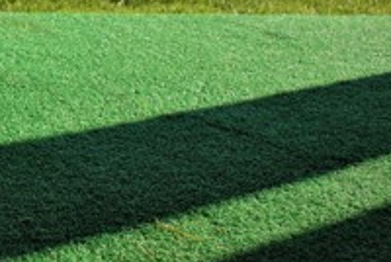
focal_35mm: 81
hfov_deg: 21.3
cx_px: -188
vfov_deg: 16.5
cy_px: -12
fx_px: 881
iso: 100
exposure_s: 1/200
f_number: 7.1
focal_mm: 18
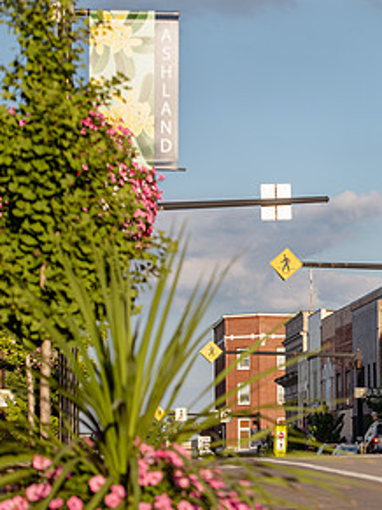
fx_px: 2430
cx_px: 478
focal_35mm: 165
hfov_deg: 8.9
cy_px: 251
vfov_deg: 12.0
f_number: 4.5
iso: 64
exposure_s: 1/320
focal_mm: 86
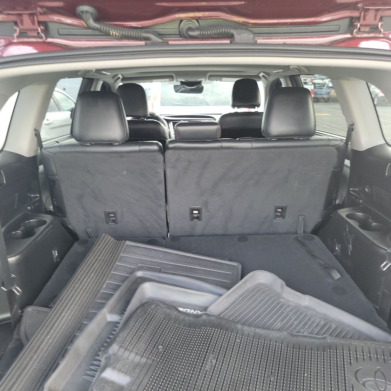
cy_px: 192
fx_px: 371
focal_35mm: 29
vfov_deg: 55.6
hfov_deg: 55.6
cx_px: 184
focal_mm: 6.7
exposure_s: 1/59
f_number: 1.8
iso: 393
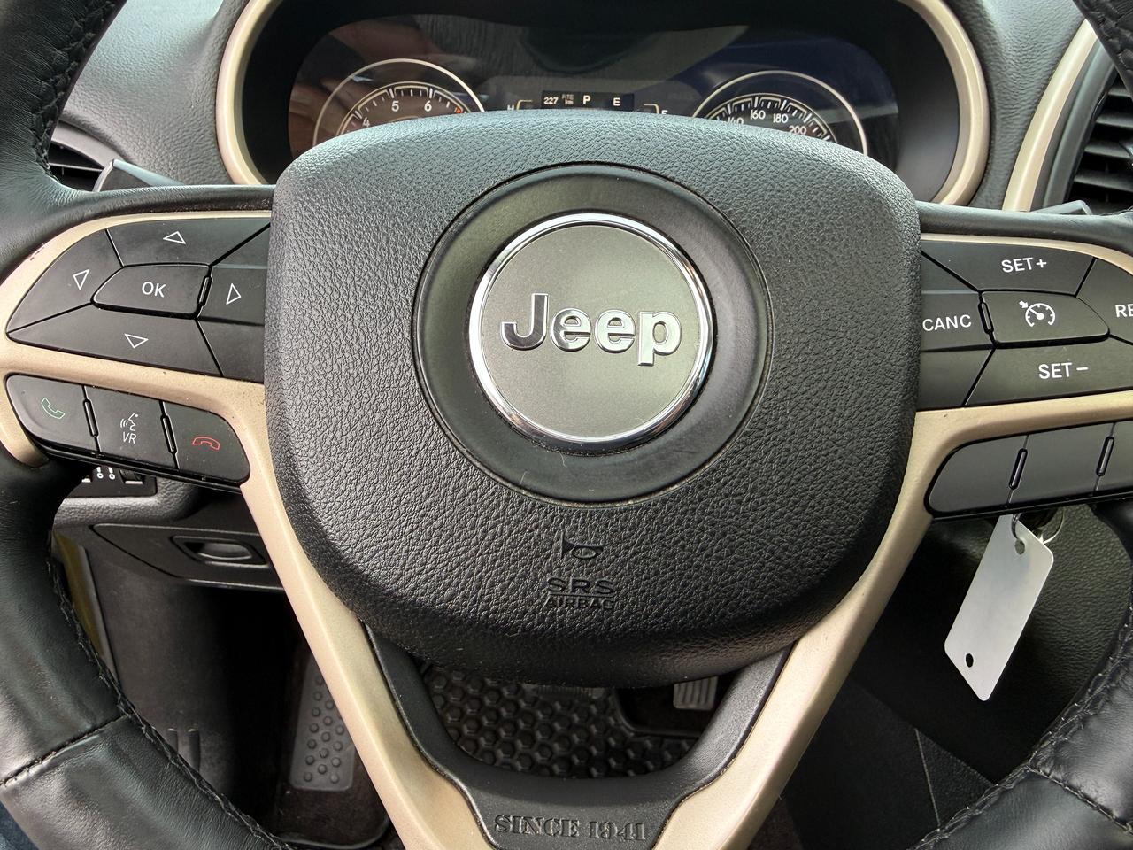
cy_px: 425
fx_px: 818
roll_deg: -1.3
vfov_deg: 54.9
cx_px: 566
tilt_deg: -25.0
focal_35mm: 25
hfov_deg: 69.4
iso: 100
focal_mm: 2.22
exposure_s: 1/99
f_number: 2.2
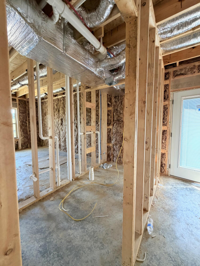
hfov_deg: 85.7
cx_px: 100
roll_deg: -0.6
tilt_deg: -3.2
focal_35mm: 14
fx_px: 108
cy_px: 133
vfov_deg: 102.1
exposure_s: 1/108
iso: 320
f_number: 2.2
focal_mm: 2.22
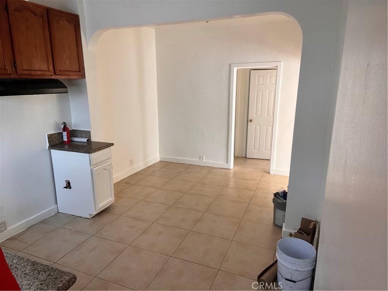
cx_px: 194
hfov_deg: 73.9
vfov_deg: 58.9
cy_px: 146
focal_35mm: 23
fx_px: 258
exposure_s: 1/60
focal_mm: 2.71
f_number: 2.2
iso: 100
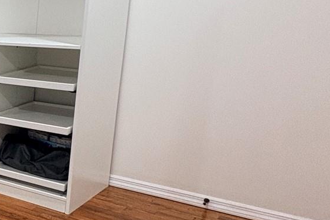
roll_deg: +2.6
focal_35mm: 53
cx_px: -205
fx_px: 486
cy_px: 101
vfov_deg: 25.5
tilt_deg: -12.3
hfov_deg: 24.9
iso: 200
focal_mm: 2.22
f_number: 2.2
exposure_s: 1/60
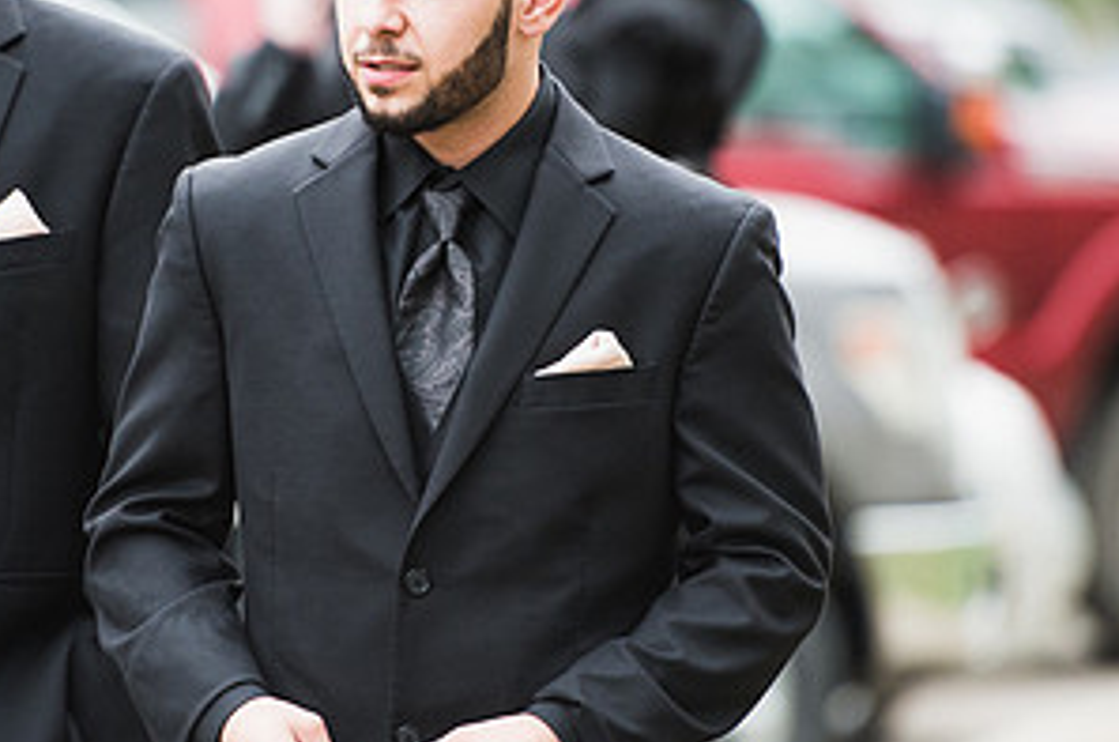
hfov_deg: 5.3
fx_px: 12134
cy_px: 234
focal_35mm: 391
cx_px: 437
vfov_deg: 3.5
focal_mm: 200
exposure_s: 1/8000
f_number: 2.8
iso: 2500
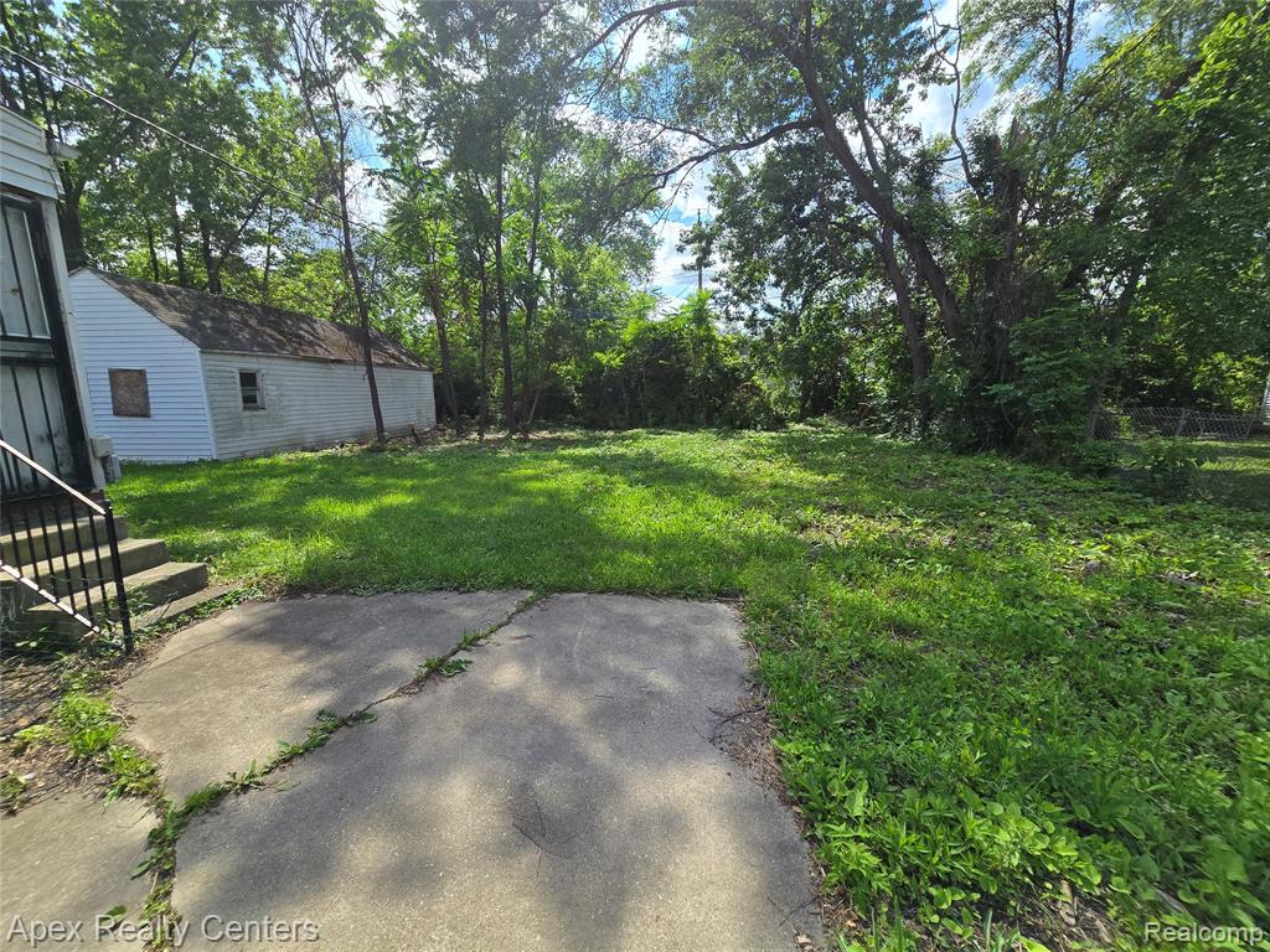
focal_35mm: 13
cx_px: 635
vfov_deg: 89.9
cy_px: 476
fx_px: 477
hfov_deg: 106.2
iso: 50
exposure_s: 1/1422
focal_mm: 2.2
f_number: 2.2
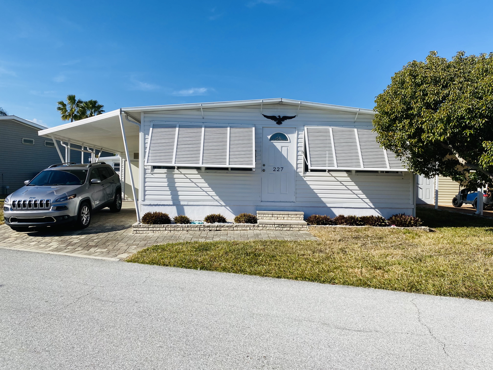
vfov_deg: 53.1
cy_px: 185
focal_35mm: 26
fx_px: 370
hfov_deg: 67.3
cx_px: 246
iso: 32
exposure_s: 1/3731
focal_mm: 4.25
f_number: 1.8
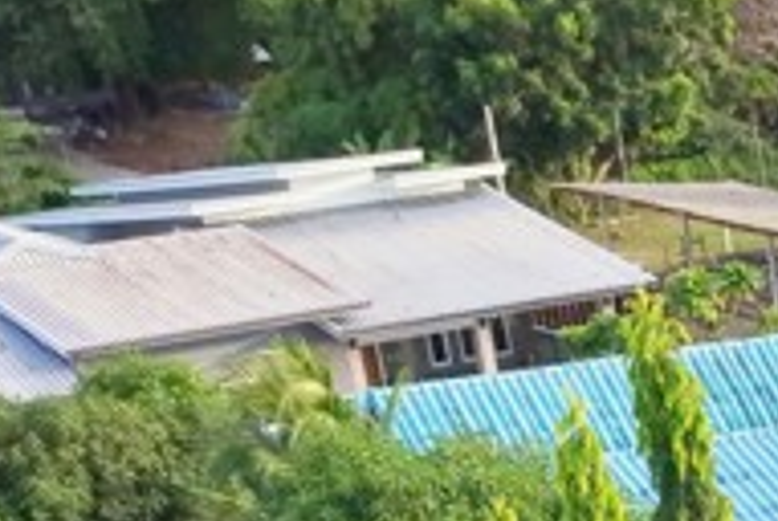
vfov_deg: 9.0
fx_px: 2792
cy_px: 1486
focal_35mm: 129
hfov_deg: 14.0
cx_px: 1436
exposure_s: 1/15
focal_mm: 8.67
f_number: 1.8
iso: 680
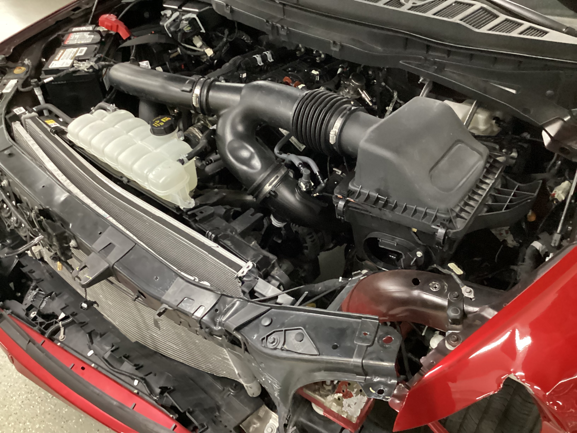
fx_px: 517
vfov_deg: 45.4
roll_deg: +7.7
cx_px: 288
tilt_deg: -40.3
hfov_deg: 58.4
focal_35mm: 31
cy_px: 216
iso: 640
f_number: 2.4
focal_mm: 3.3
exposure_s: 1/24
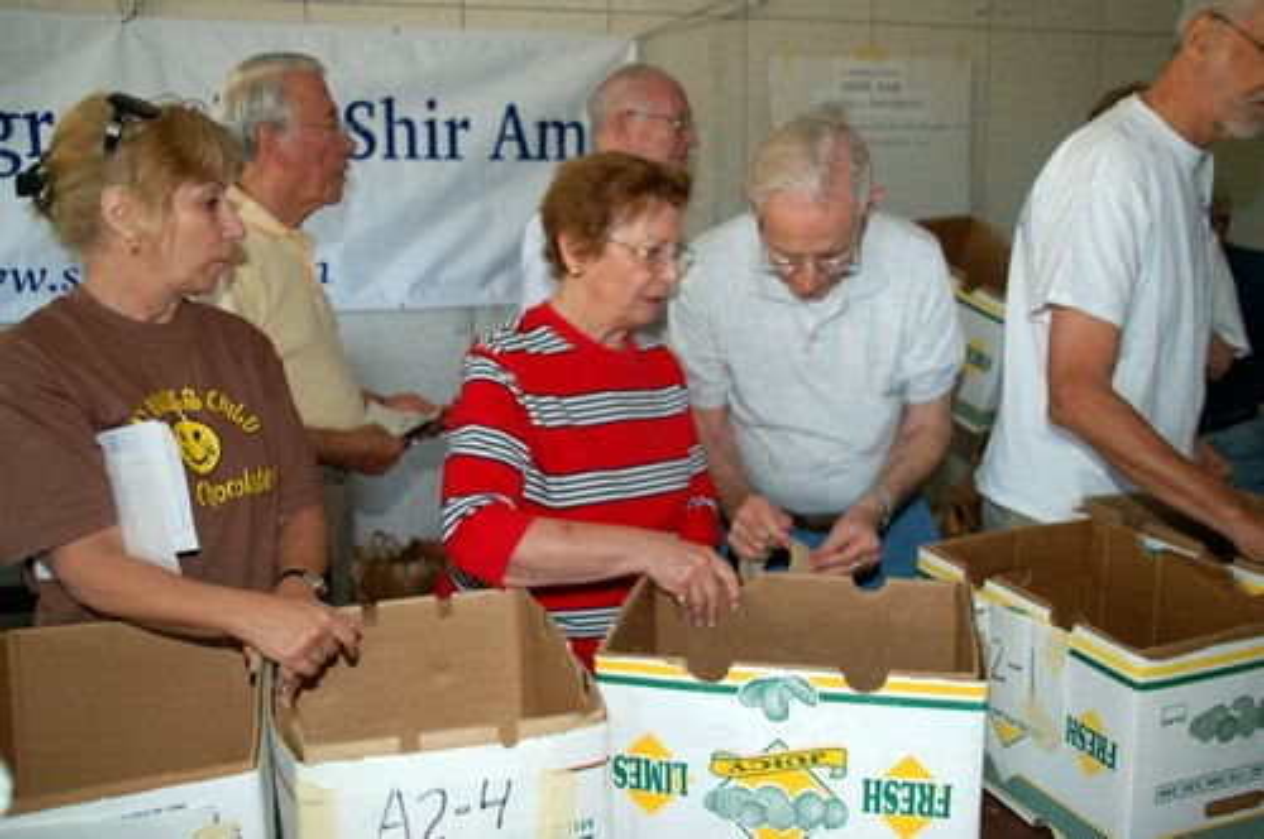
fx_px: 1157
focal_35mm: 33
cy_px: 420
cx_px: 632
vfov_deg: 39.9
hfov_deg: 57.3
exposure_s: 1/60
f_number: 4
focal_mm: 22
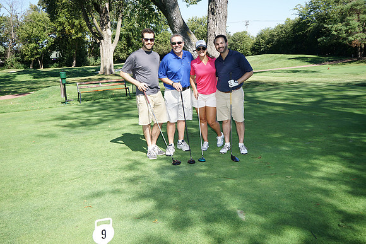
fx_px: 336
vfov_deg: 40.0
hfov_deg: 57.2
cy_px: 122
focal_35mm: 33
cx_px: 183
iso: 200
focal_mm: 33
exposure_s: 1/250
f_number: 7.1
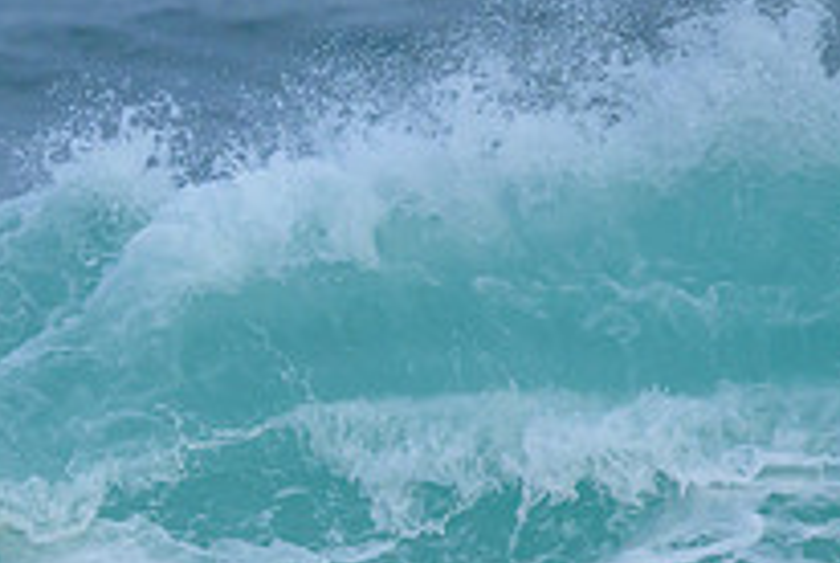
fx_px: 73908
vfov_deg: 0.4
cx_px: -139
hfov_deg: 0.7
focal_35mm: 3163
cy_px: 719
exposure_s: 1/2000
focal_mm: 1120
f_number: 9
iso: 1400
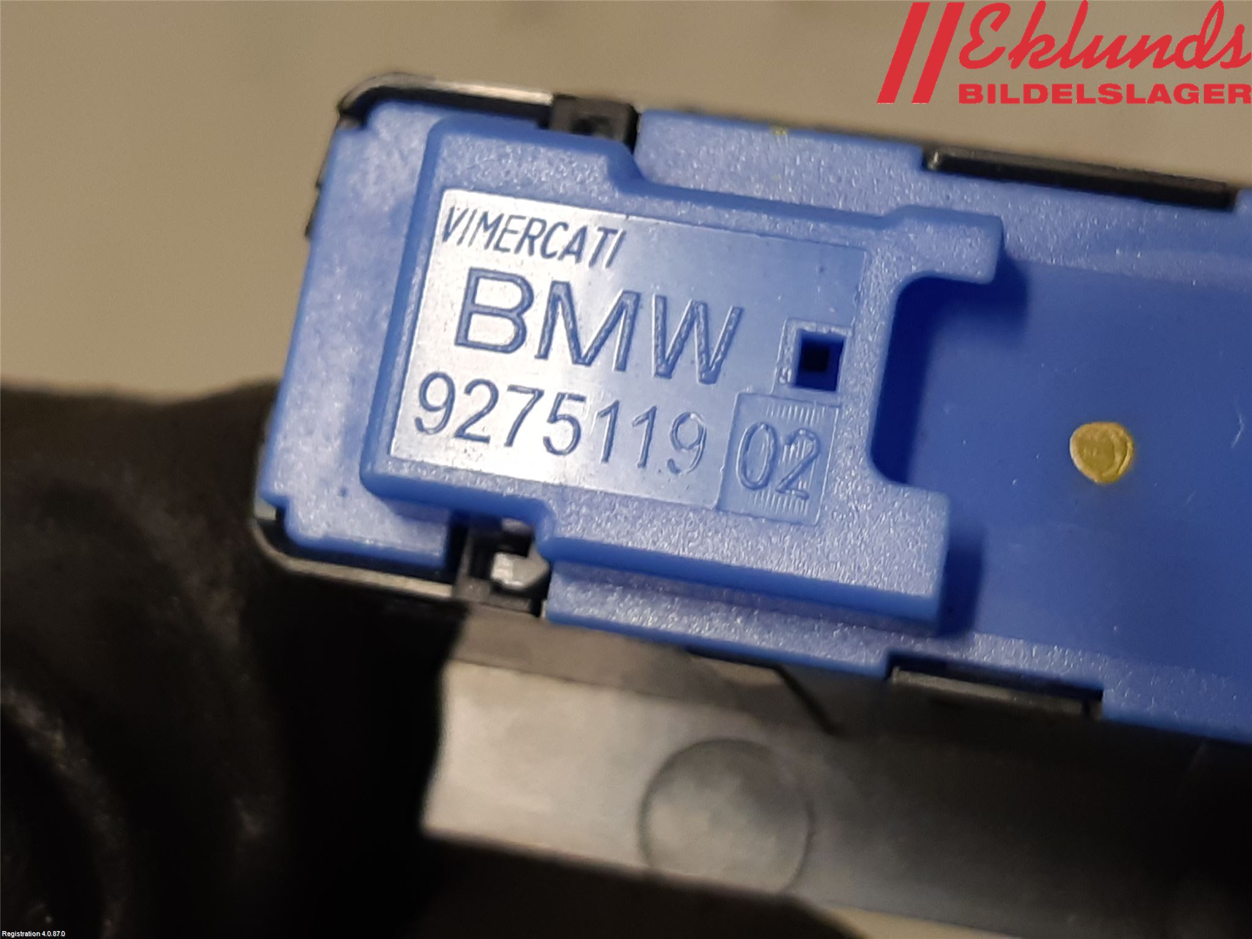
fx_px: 940
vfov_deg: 53.1
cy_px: 470
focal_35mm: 26
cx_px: 626
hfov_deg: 67.3
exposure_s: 1/50
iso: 80
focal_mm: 3.93
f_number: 1.7
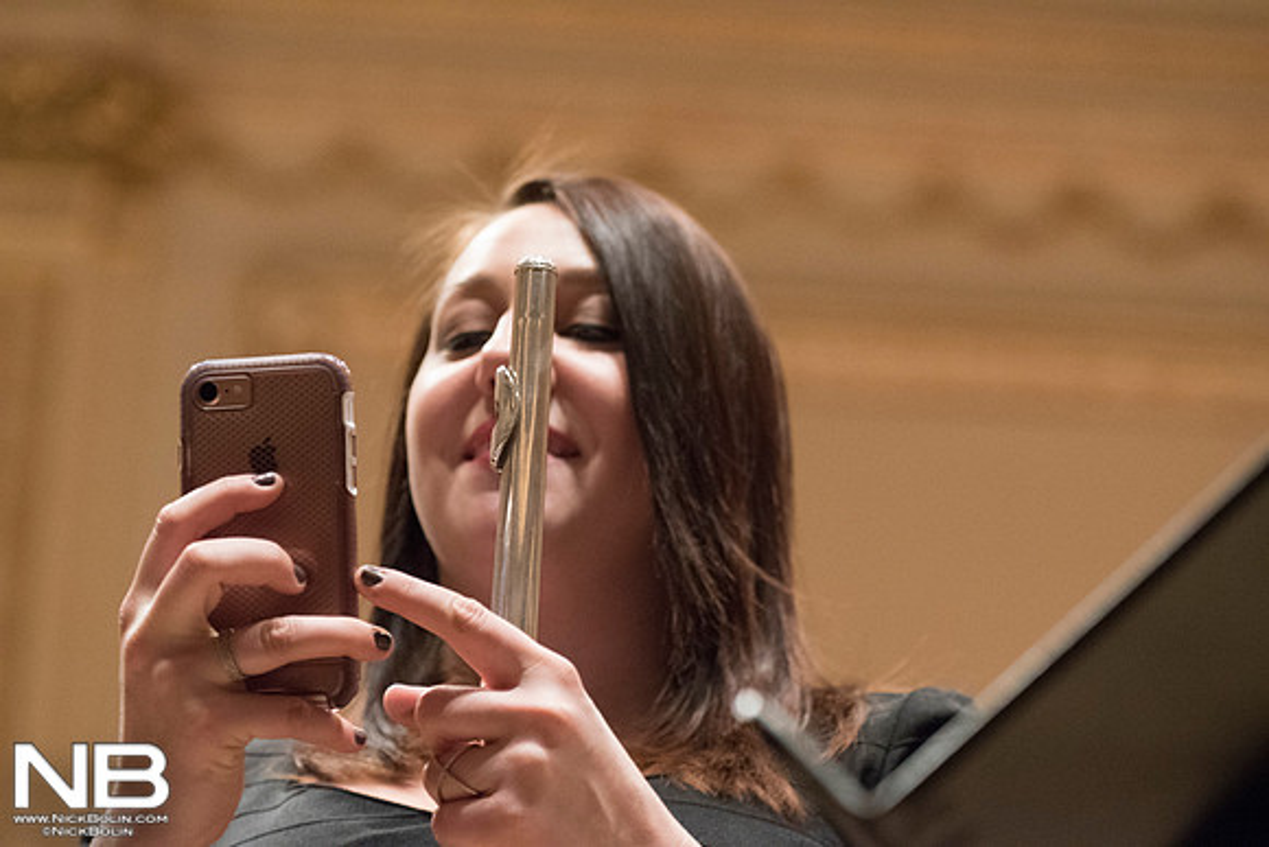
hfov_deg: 14.7
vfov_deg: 9.8
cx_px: 634
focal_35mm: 140
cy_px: 424
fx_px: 4936
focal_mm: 140
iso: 12800
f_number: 6.3
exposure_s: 1/160
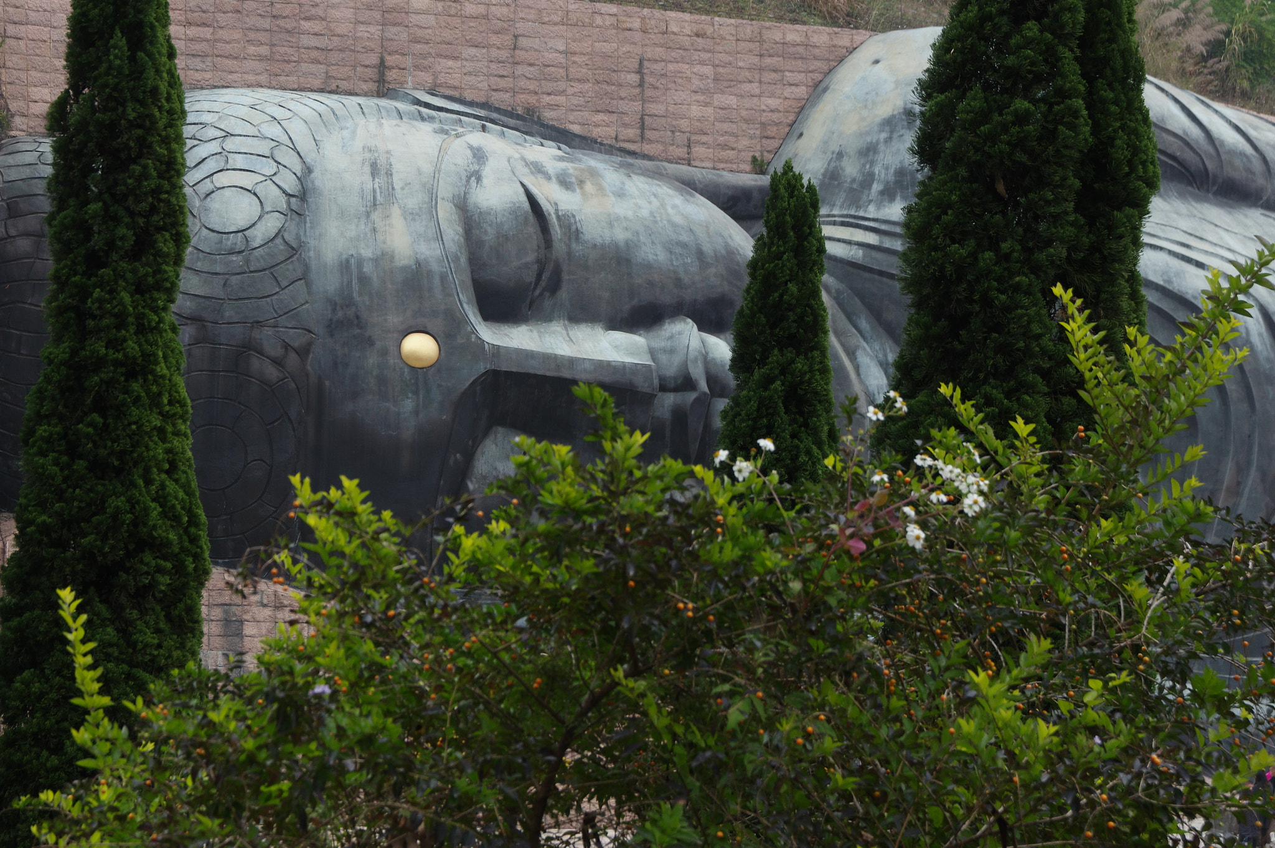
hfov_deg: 27.0
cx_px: 638
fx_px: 2654
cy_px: 424
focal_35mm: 75
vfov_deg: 18.2
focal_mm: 50
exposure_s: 1/250
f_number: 7.1
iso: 400
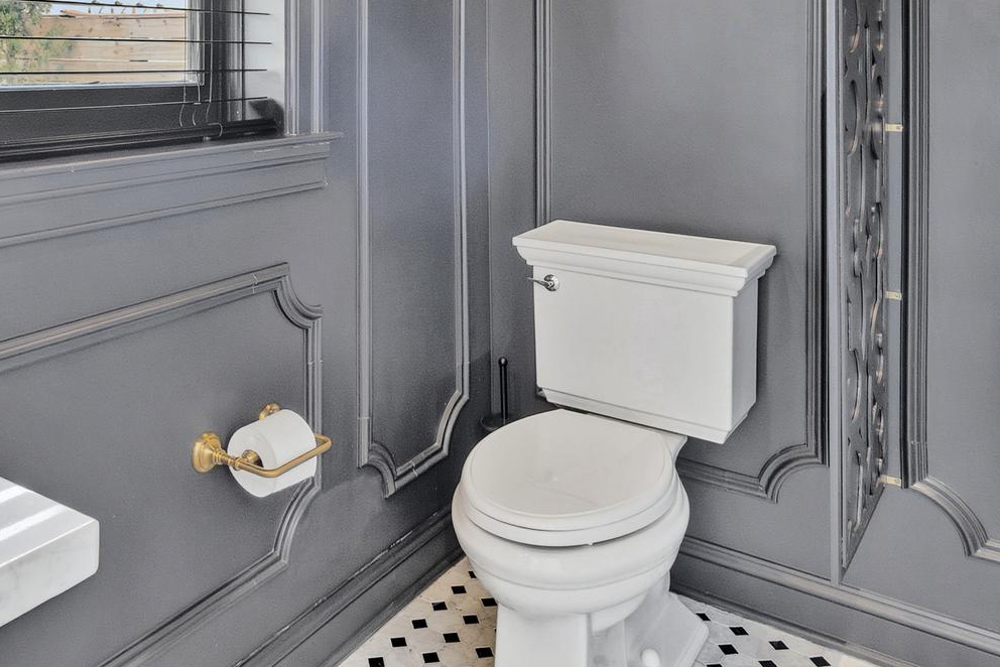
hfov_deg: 56.3
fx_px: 917
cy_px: 58
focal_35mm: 33
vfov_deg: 37.2
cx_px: 355
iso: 500
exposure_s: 1/80
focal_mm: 16
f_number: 8
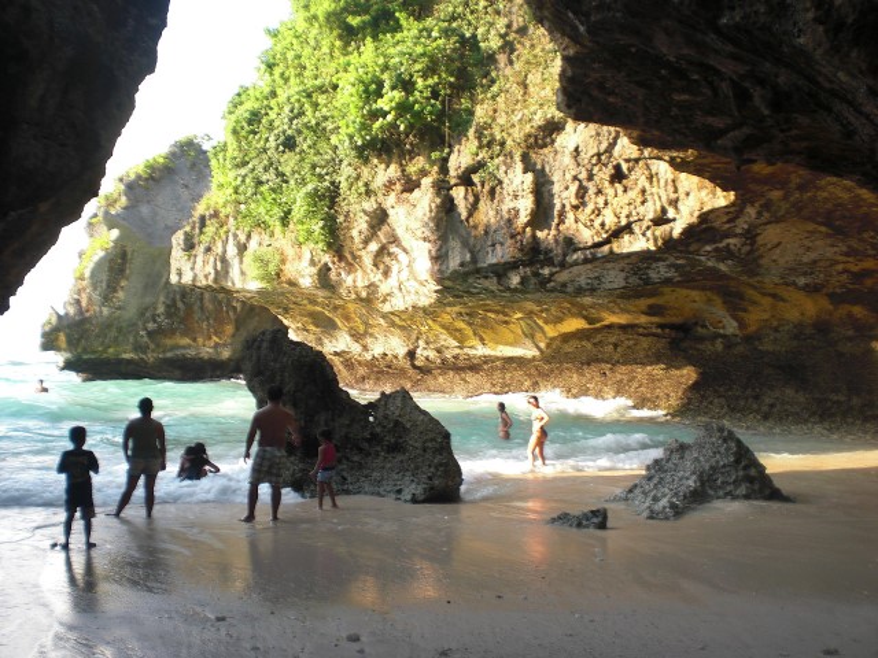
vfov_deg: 37.7
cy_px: 329
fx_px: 964
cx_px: 439
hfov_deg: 49.0
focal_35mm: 38
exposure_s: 1/125
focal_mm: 6.3
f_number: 3.1
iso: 64
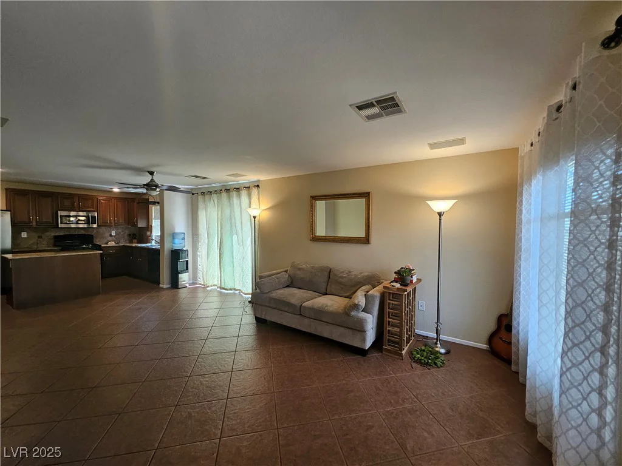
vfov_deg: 89.9
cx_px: 311
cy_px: 233
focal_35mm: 13
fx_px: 234
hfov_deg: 106.2
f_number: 2.2
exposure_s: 1/60
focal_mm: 1.74
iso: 125
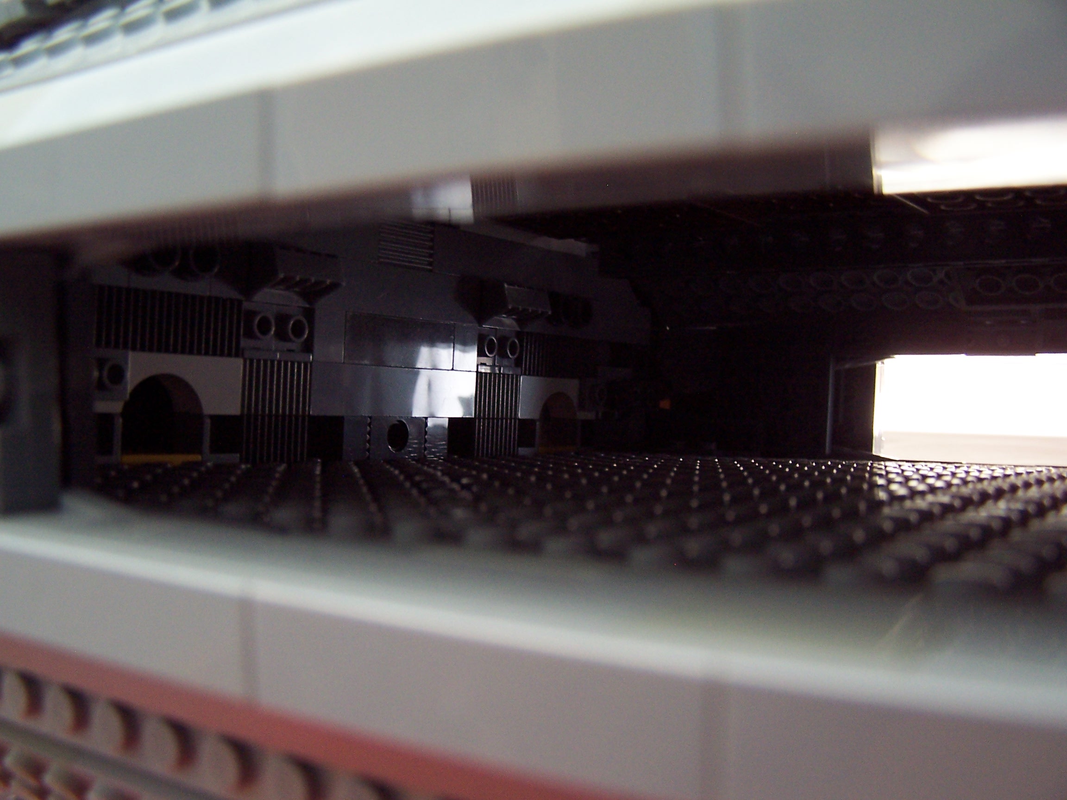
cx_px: 534
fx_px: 1171
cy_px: 400
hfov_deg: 49.0
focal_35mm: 38
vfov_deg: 37.7
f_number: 2.8
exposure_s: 1/8
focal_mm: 6.3
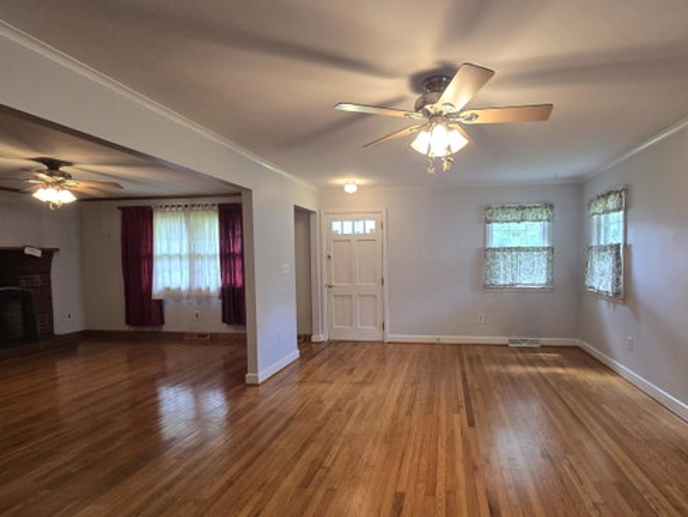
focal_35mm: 17
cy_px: 269
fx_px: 338
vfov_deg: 74.7
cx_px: 389
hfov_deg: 90.5
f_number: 2.2
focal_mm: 2.2
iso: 200
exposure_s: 1/60
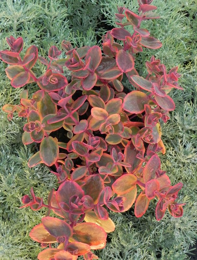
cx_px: 98
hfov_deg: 19.7
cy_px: 130
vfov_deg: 25.9
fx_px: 566
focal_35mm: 75
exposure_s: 1/30
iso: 160
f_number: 4.5
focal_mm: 13.4
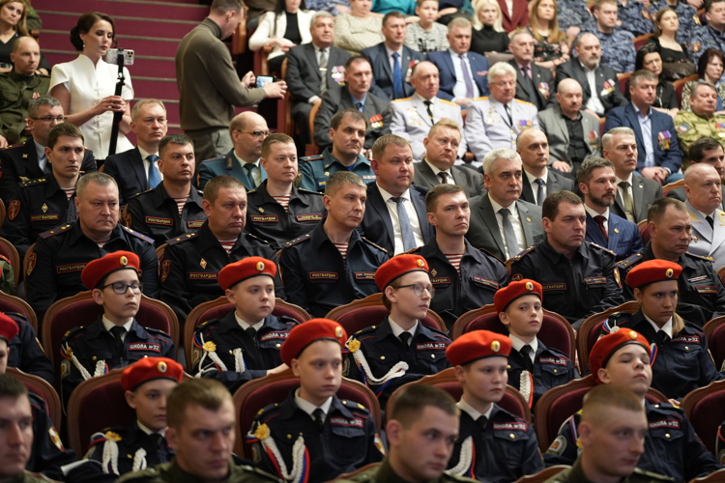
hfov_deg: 22.8
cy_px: 242
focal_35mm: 89
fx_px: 1796
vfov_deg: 15.3
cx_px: 362
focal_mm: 89.2
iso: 2000
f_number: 2.8
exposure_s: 1/80
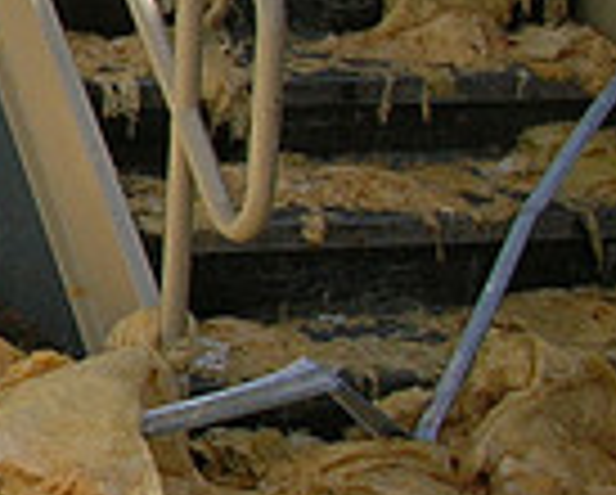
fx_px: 2629
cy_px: 22
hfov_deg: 11.8
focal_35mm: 144
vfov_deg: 10.7
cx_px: -670
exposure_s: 1/218
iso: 71
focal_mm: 5.8
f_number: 5.6
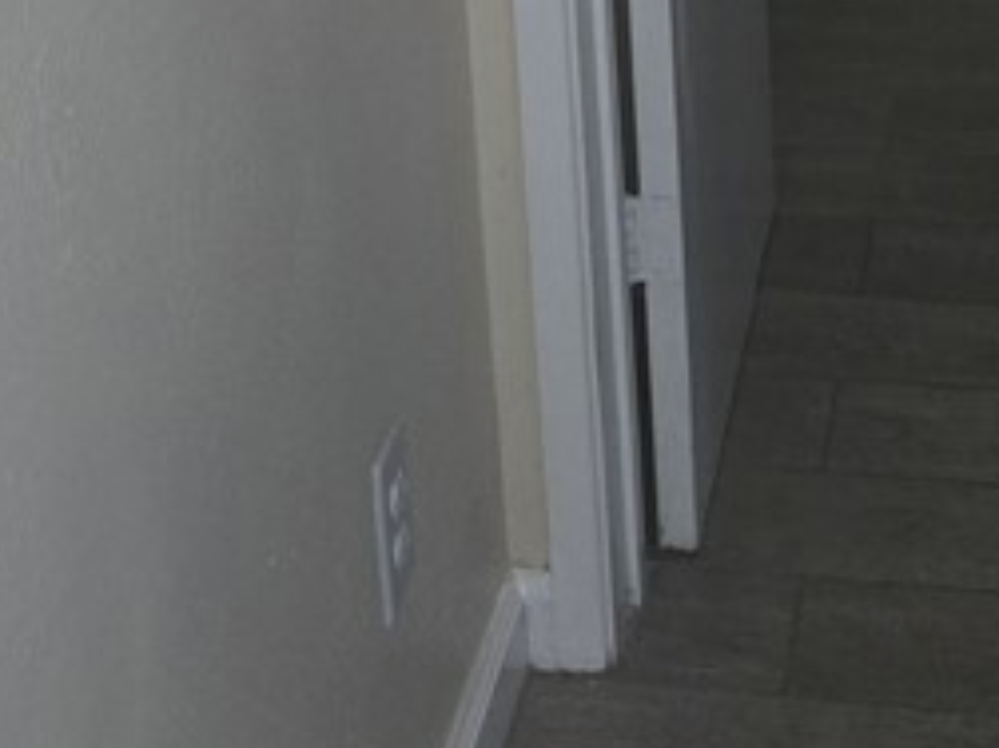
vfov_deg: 14.3
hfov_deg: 20.9
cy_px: -477
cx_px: 549
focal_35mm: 94
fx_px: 2711
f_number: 1.8
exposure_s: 1/40
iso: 100
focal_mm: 5.4
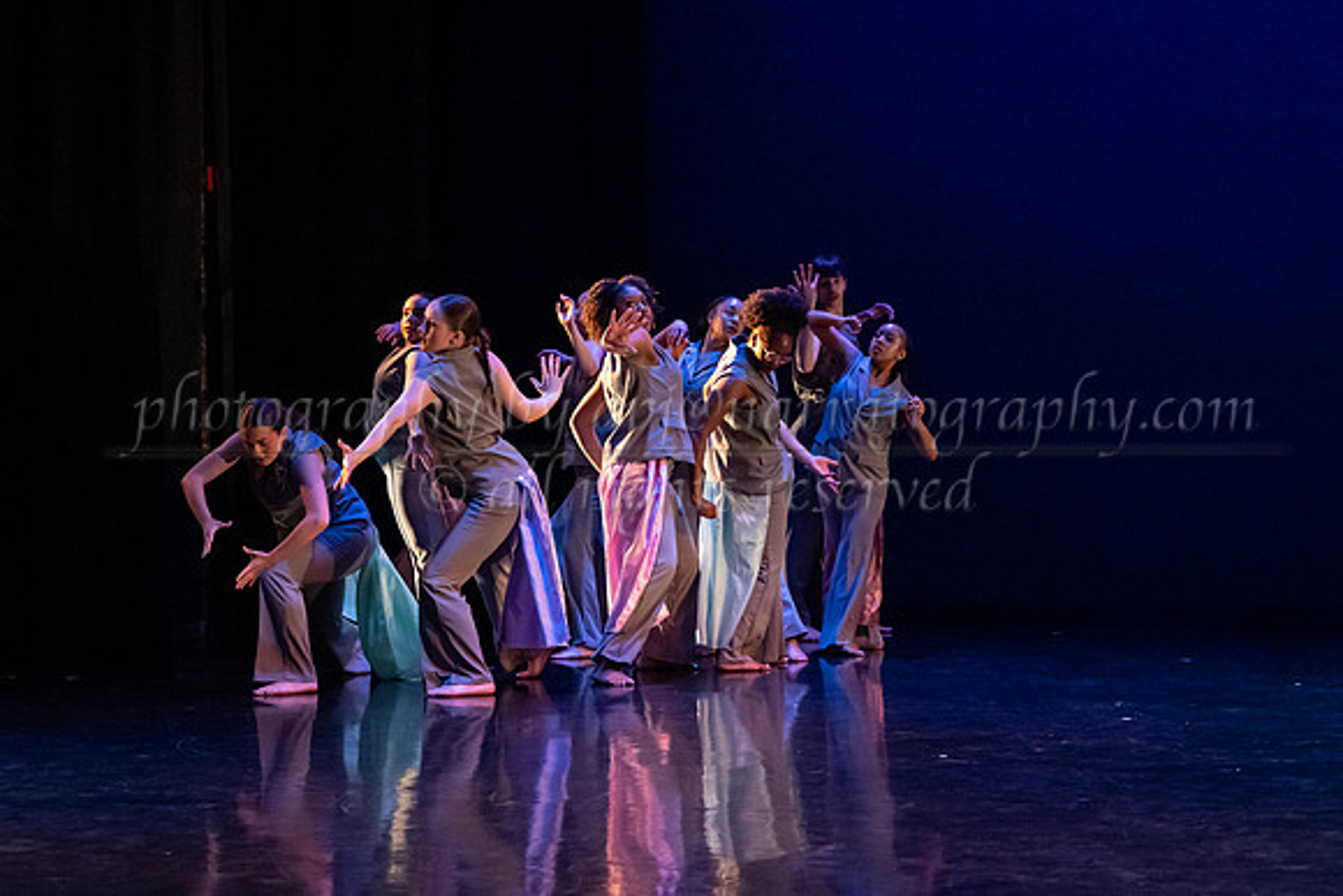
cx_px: 671
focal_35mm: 80
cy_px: 401
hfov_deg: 25.3
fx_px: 2988
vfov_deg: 17.1
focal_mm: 64
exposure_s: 1/400
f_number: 4.5
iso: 6400
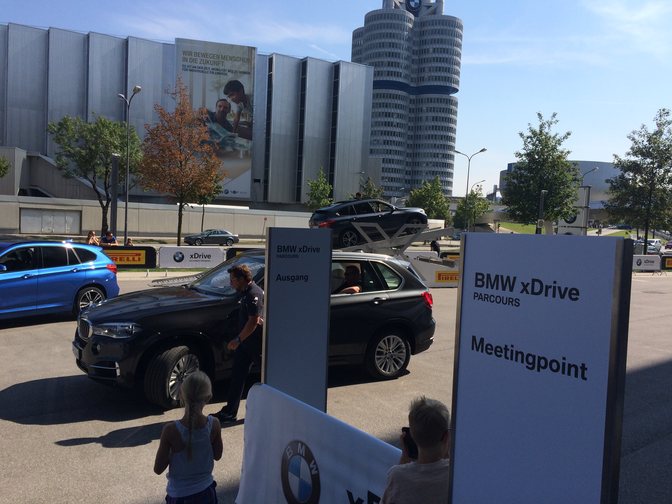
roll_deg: -1.8
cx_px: 336
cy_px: 252
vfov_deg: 48.2
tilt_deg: -3.9
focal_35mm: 29
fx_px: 563
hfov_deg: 61.7
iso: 32
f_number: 2.2
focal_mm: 4.15
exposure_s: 1/2053
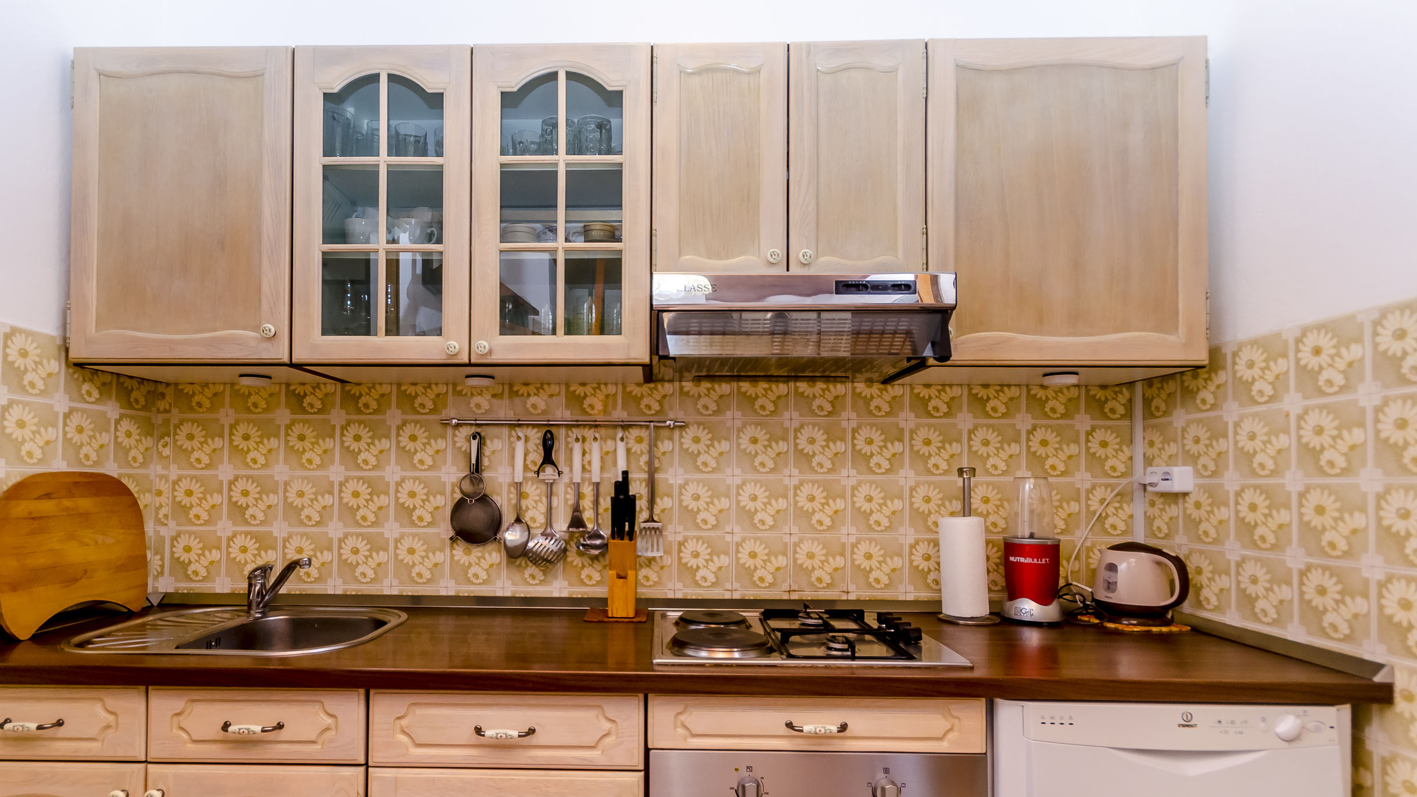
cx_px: 632
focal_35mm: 18
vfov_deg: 60.7
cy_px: 460
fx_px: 676
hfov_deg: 92.3
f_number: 7.1
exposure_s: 1/100
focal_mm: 10
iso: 250
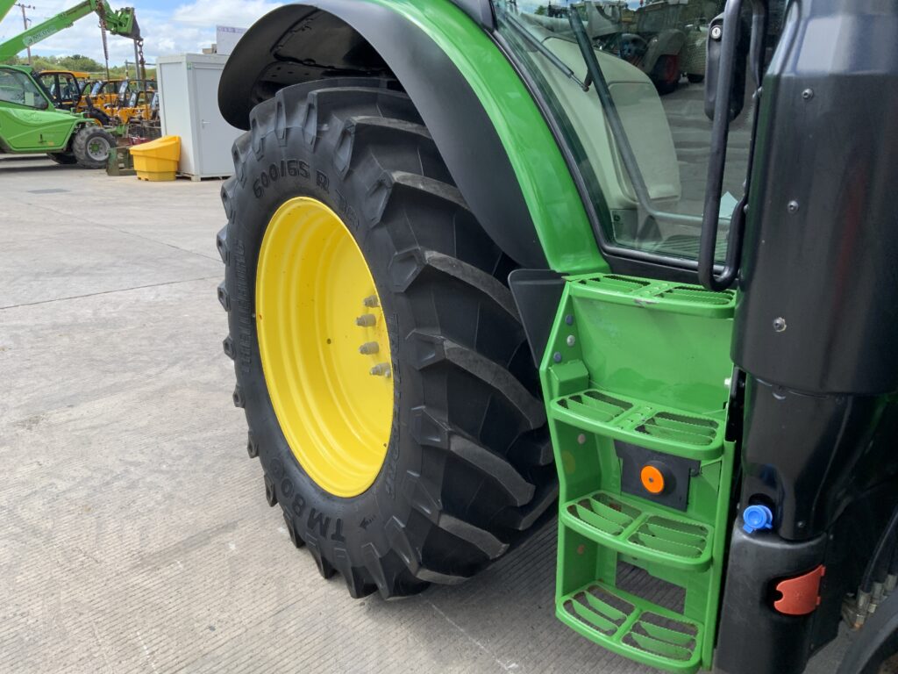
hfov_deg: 61.7
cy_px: 337
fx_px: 752
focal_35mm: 29
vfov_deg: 48.2
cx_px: 449
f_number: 1.8
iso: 16
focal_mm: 3
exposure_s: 1/674
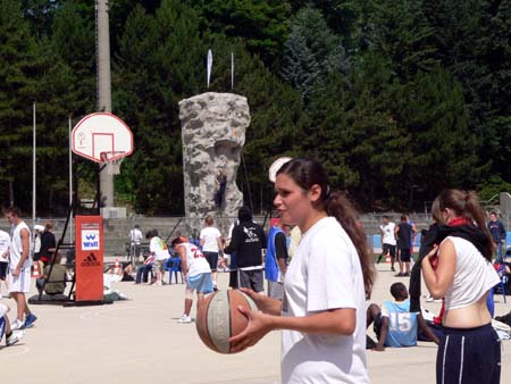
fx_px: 1329
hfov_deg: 21.8
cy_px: 192
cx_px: 256
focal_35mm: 90
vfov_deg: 16.4
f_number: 5.6
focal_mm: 15
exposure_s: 1/500
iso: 80
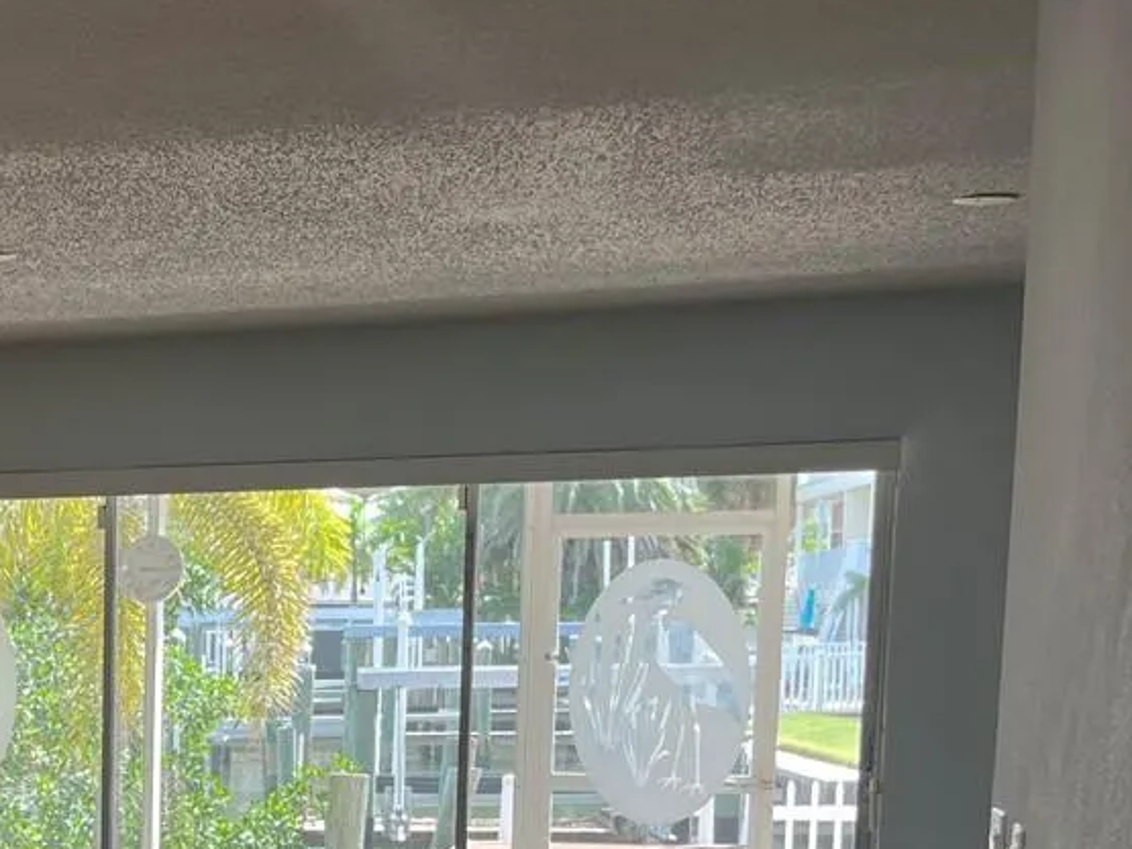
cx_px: -230
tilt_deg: -8.5
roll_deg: +0.6
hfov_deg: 23.7
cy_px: 973
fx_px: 2452
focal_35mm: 75
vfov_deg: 18.7
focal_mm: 5.1
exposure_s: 1/170
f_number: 1.6
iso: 40
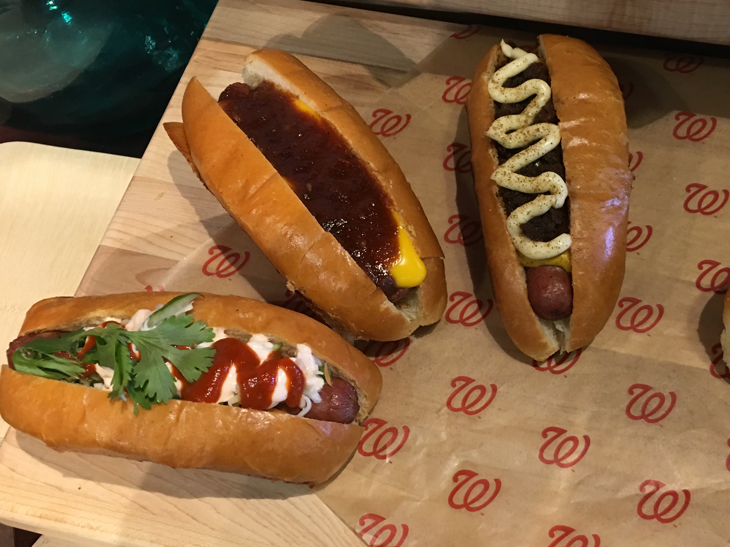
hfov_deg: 46.1
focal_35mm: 40
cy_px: 311
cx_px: 488
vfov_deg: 35.9
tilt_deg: -62.0
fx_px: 844
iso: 64
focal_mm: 4.15
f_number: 2.2
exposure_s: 1/15
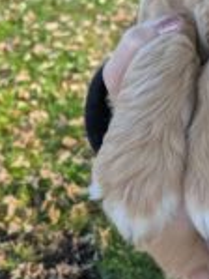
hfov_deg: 20.8
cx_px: 233
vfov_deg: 25.9
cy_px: -54
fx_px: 539
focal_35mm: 67
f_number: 1.89
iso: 33
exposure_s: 1/646
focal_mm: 5.43
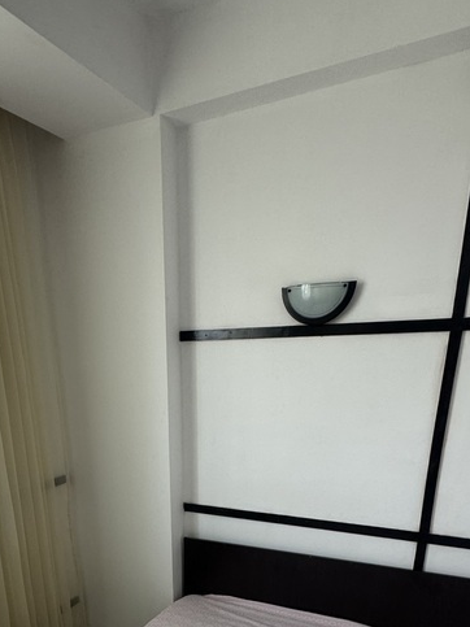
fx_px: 525
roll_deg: +2.2
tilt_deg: -20.6
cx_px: 169
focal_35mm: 29
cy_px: 570
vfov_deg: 53.5
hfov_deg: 47.6
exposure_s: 1/99
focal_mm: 2.22
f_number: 2.2
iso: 160
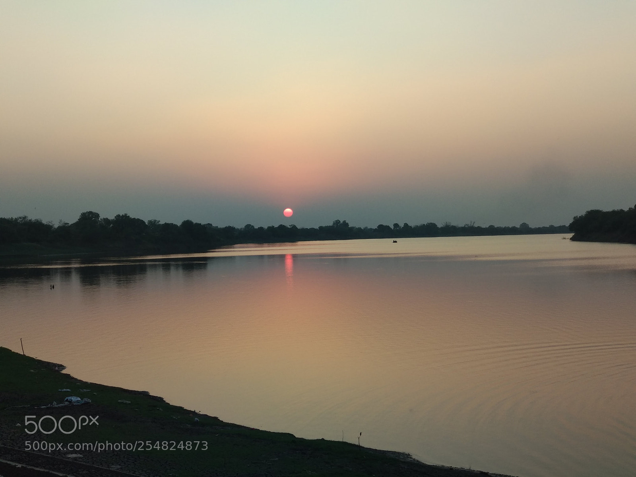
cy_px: 238
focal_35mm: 52
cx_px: 318
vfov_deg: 28.0
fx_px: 955
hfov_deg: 36.8
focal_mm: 5.99
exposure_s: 1/134
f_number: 2.6
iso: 100
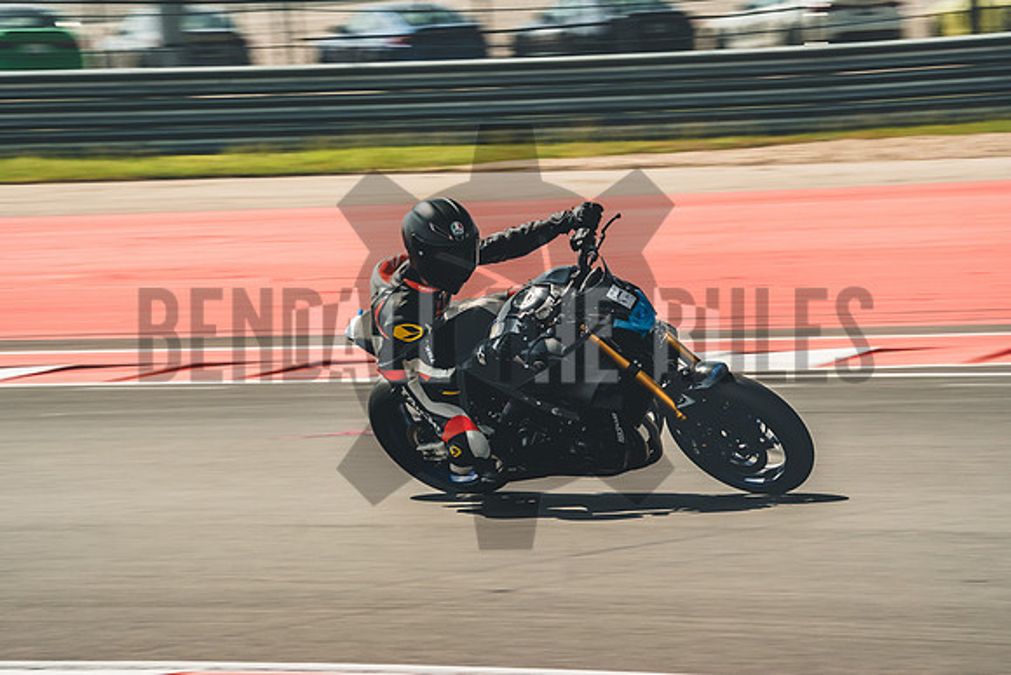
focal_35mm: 265
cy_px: 338
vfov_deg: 5.2
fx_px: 7443
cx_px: 506
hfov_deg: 7.8
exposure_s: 1/250
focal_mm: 176.7
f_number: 10
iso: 320
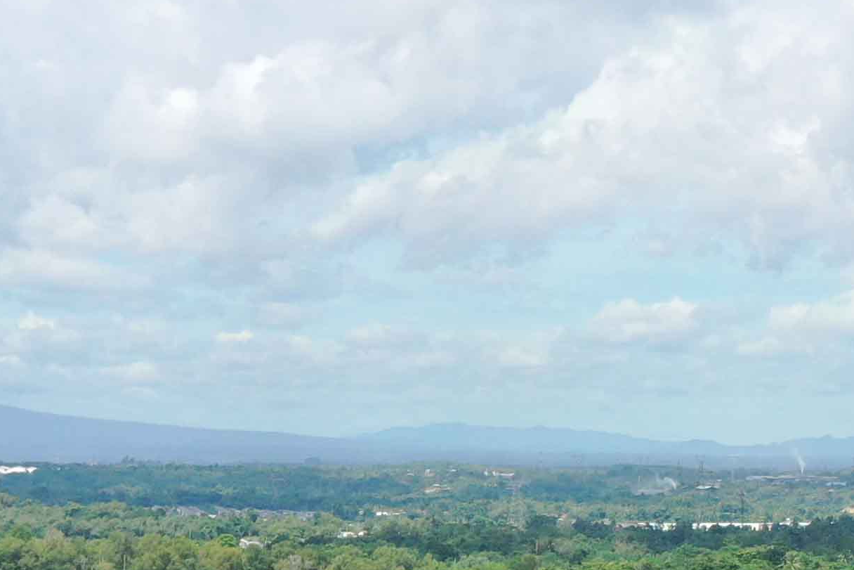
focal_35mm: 126
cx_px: 1020
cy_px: 521
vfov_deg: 10.8
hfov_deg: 15.7
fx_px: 2989
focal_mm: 10.26
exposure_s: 1/320
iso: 100
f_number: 6.3
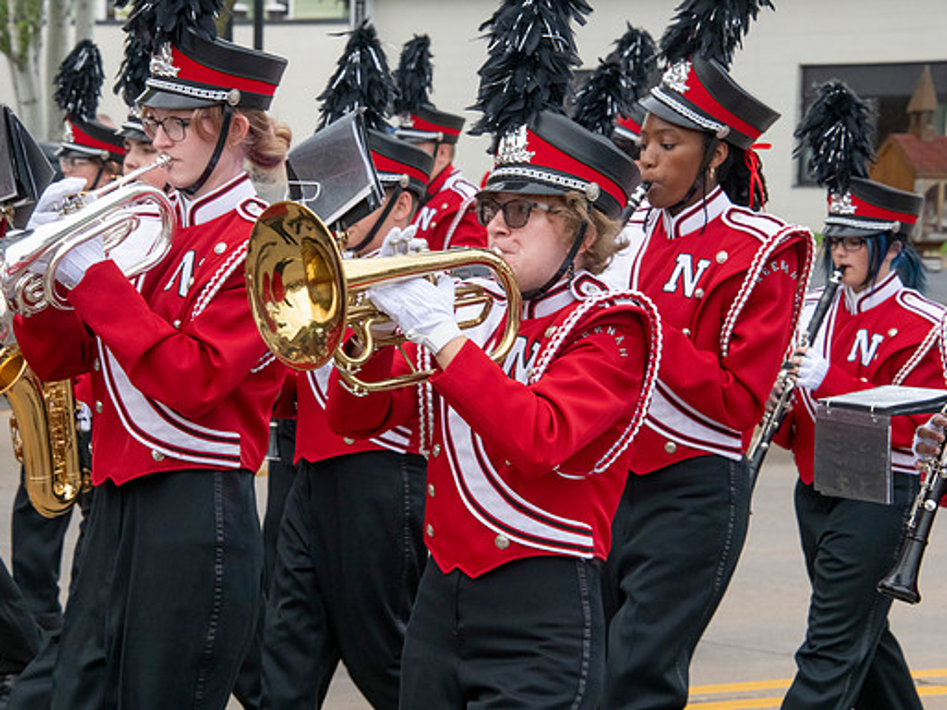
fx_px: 3721
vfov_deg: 10.9
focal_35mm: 136
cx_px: 439
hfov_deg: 14.5
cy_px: 355
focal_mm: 125
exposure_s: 1/250
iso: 3200
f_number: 11
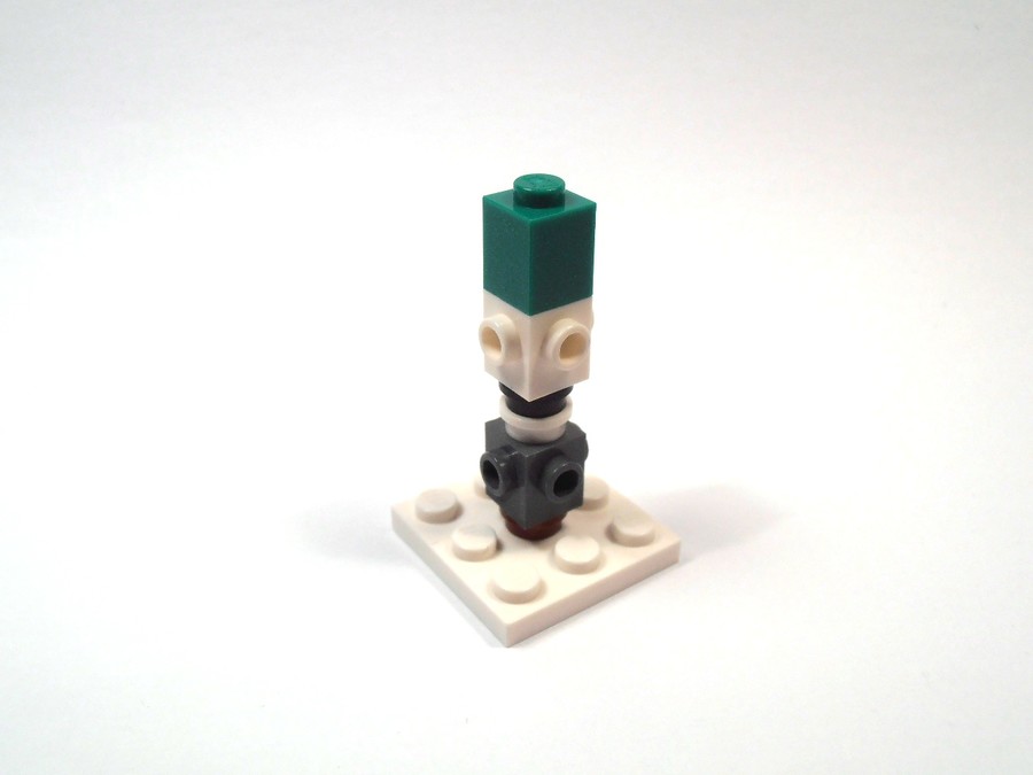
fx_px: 1104
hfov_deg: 50.1
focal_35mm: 37
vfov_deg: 38.7
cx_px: 516
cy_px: 388
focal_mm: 6.61
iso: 80
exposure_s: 1/160
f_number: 3.9
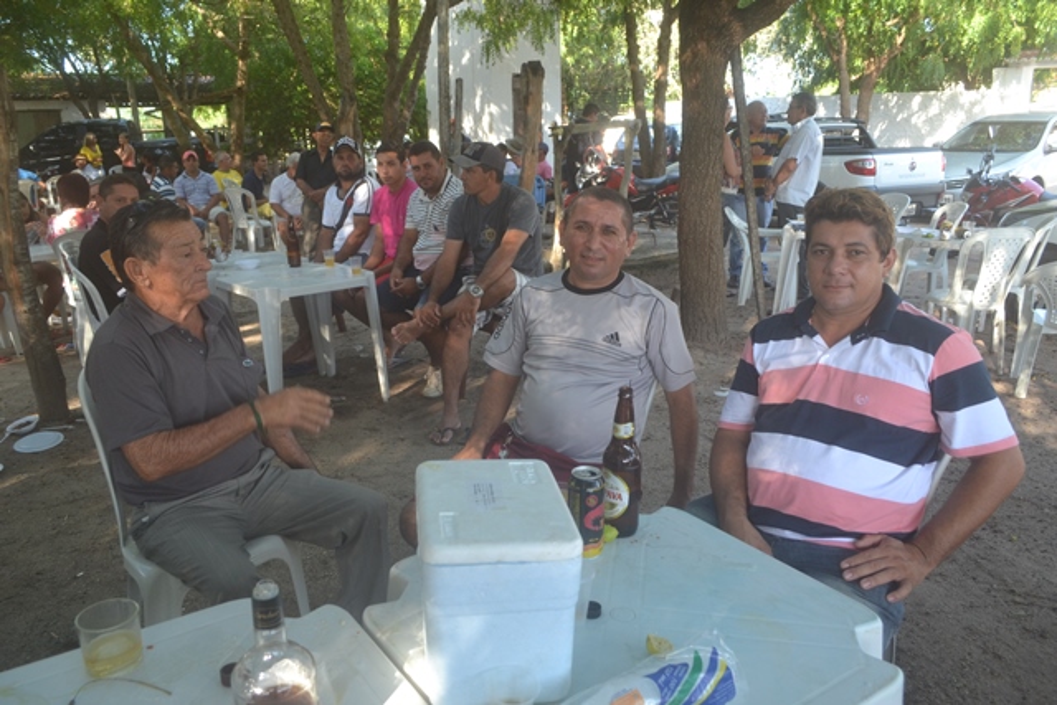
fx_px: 793
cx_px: 528
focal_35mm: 27
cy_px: 352
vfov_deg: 48.0
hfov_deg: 67.4
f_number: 5
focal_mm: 18
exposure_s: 1/100
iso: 400
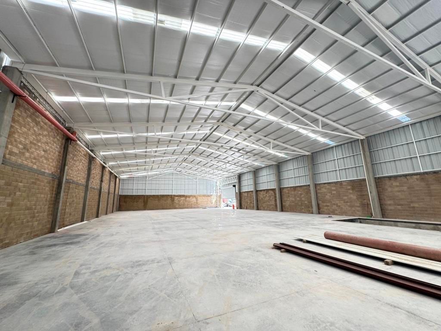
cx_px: 220
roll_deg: +2.0
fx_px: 178
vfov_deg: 85.7
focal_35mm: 14
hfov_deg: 102.1
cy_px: 166
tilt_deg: +11.3
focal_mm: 2.22
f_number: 2.2
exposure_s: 1/99
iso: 100
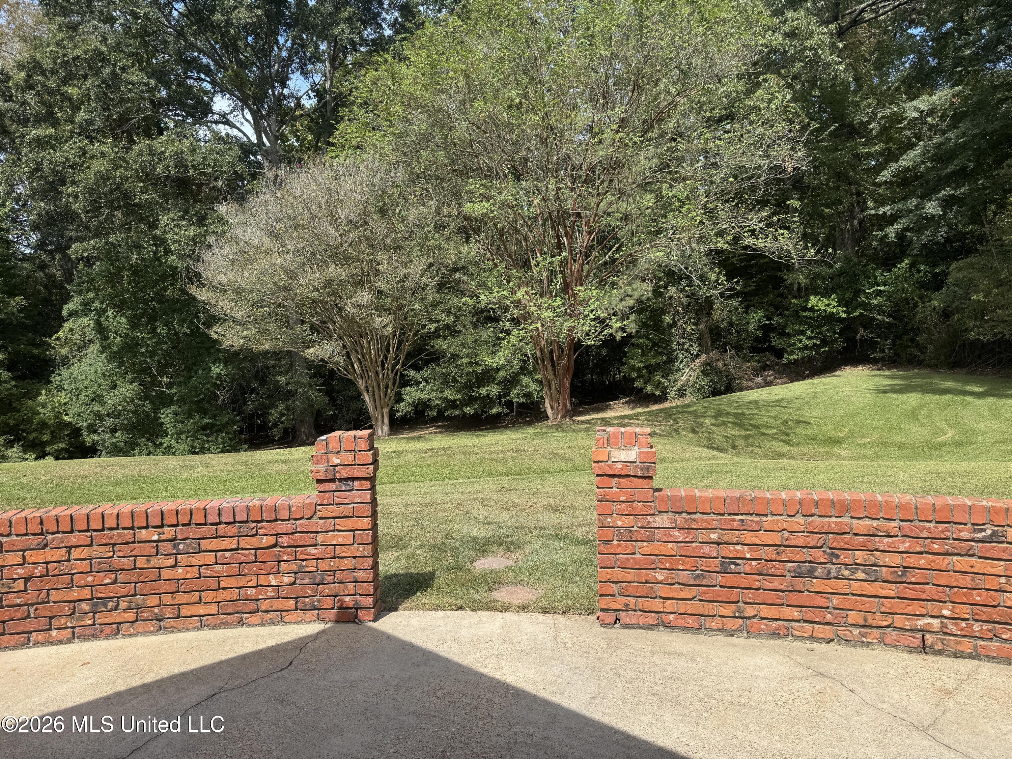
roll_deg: +1.9
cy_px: 380
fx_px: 702
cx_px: 506
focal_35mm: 24
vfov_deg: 56.8
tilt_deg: -2.9
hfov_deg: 71.6
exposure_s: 1/2710
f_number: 1.78
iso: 80
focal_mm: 6.76
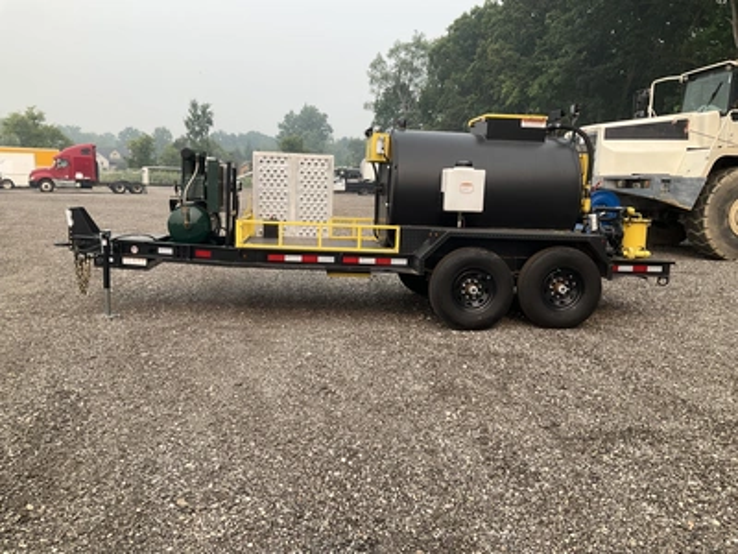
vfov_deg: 48.2
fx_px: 618
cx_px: 369
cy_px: 277
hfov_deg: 61.7
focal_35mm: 29
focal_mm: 3
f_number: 1.8
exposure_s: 1/728
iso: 25
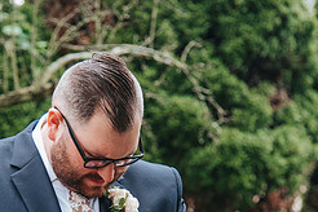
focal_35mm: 200
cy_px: 217
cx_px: 96
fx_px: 1767
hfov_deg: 10.3
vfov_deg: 6.8
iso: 400
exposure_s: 1/250
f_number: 4
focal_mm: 85
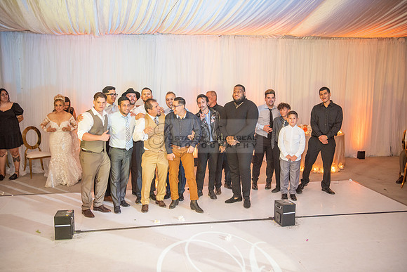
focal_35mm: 36
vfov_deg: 36.9
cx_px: 204
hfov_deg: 53.1
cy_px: 136
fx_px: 407
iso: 1000
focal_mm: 36
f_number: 2.8
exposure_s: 1/160
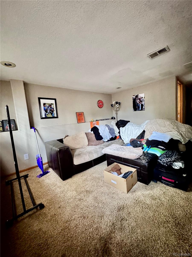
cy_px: 128
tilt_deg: -6.9
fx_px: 104
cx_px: 96
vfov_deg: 102.1
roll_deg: +6.0
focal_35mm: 14
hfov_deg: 85.7
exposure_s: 1/60
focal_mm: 2.22
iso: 1250
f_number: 2.2
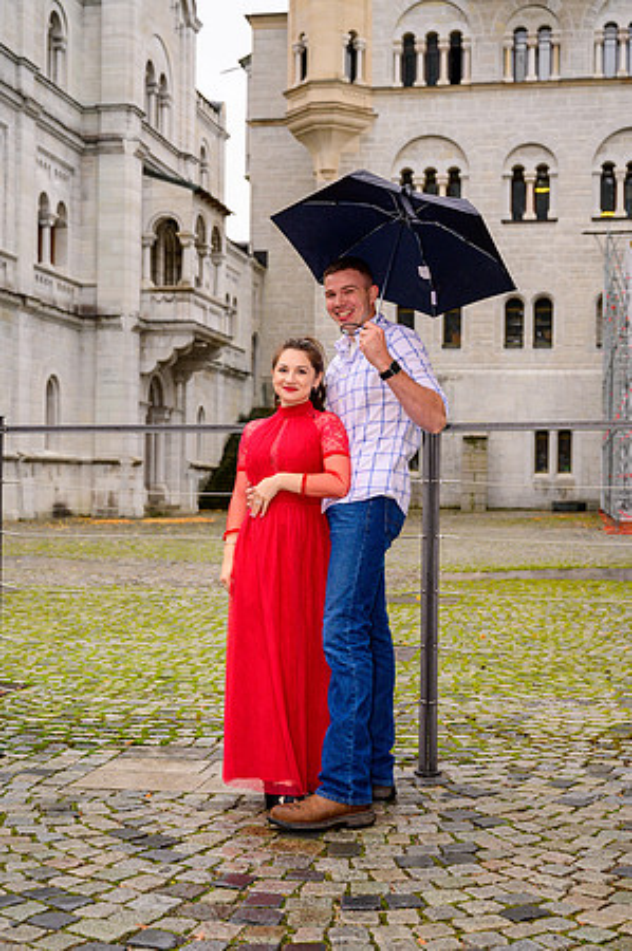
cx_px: 316
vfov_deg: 41.2
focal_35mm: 48
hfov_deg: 28.0
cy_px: 476
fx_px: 1267
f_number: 4.5
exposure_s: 1/500
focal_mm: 48
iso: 400
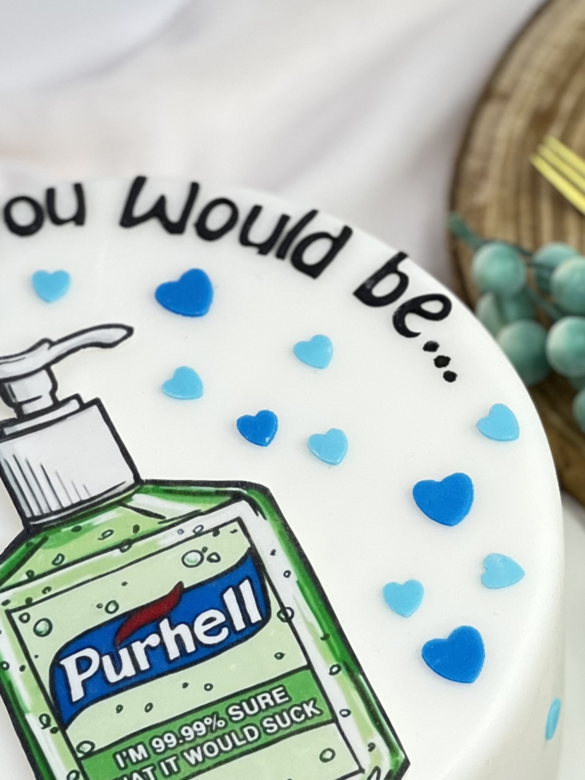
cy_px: 669
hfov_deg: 9.6
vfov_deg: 12.7
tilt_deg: -57.1
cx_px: 195
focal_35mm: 154
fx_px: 3470
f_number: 2.8
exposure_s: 1/100
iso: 125
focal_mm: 9
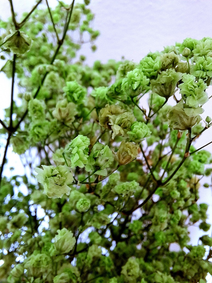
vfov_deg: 69.4
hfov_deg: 54.9
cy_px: 142
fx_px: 204
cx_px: 106
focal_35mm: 25
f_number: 2.4
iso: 125
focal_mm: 2.13
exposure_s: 1/33
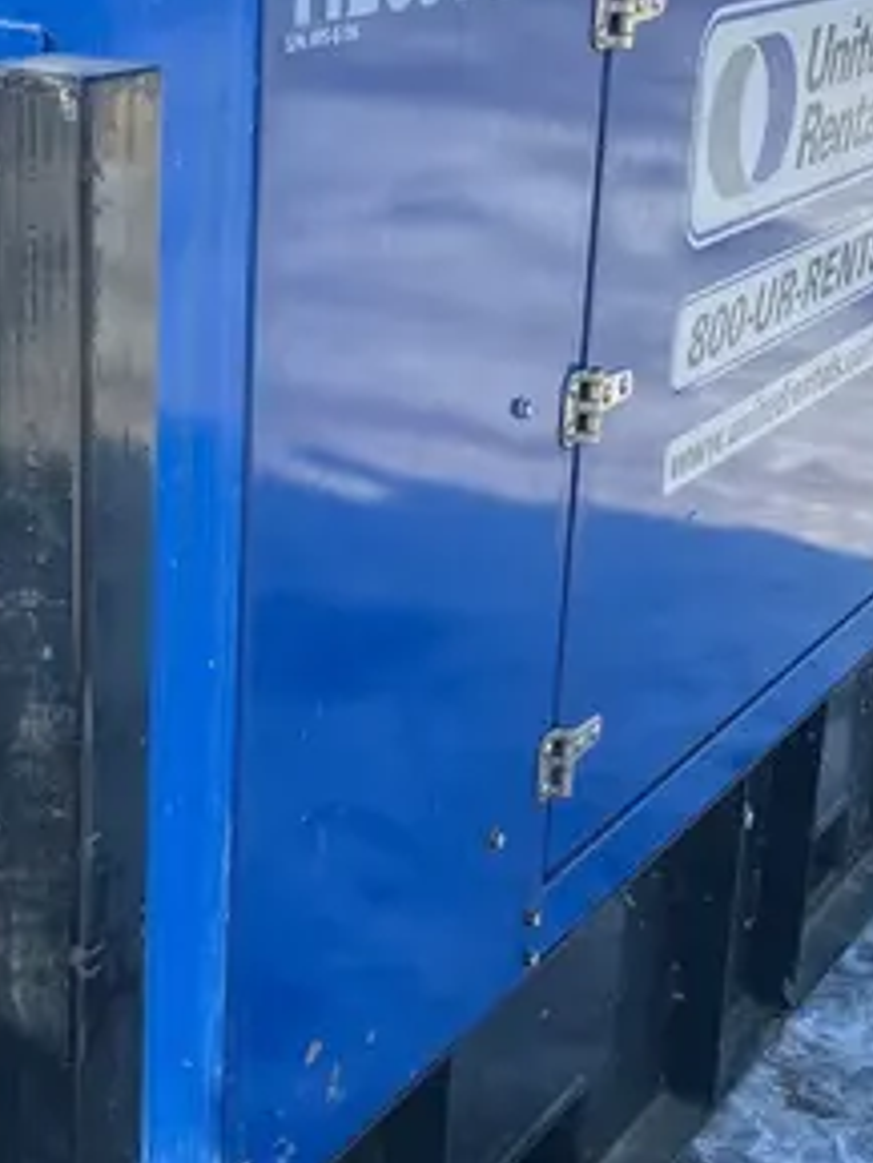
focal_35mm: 71
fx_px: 2386
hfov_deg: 20.6
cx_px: 261
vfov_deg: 27.4
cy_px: 582
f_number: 1.8
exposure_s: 1/648
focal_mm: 3.99
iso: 32
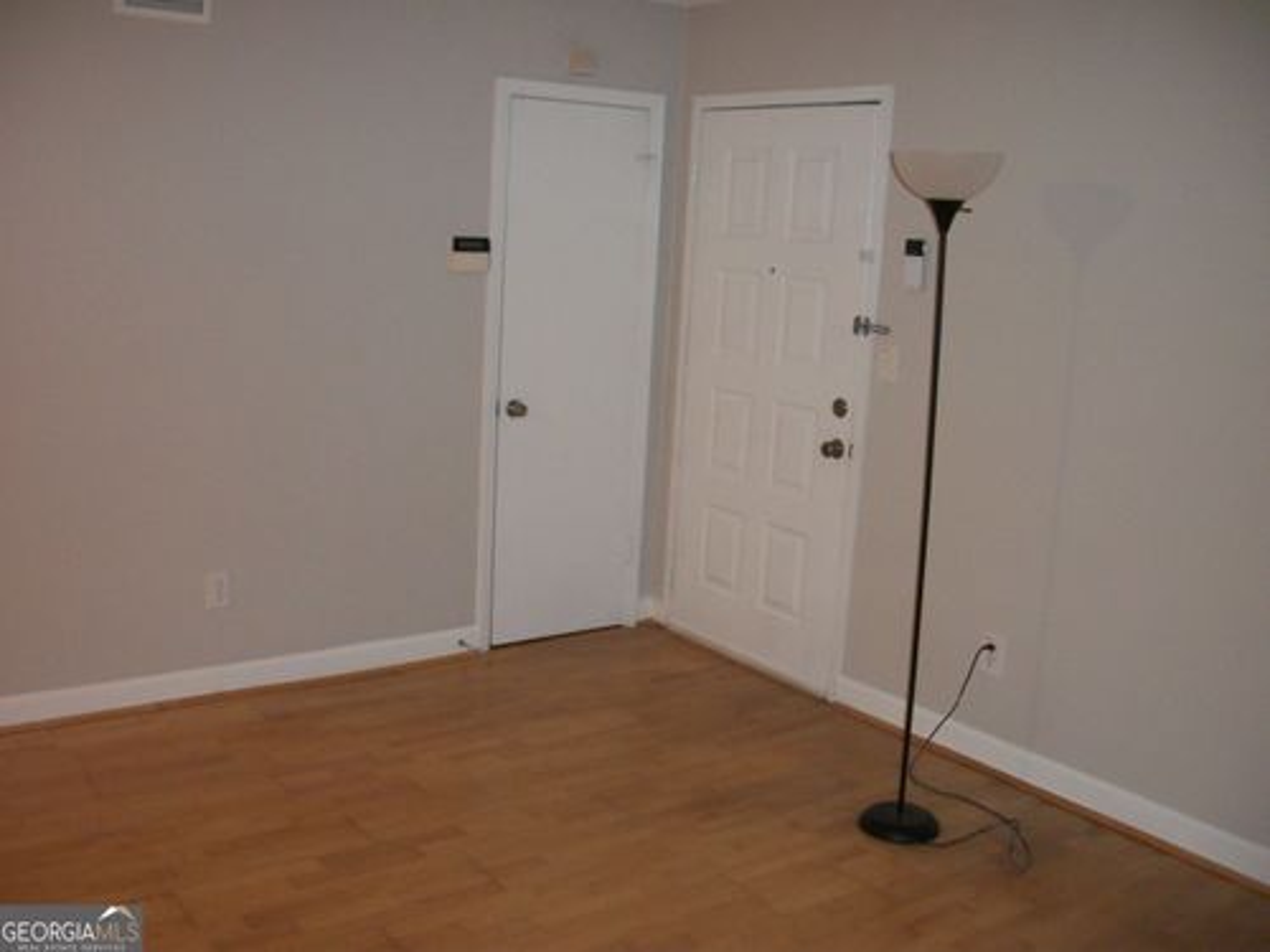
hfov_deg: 52.6
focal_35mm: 35
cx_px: 635
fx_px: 1284
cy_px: 476
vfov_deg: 40.7
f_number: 3.1
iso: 160
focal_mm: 6.3
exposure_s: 1/40
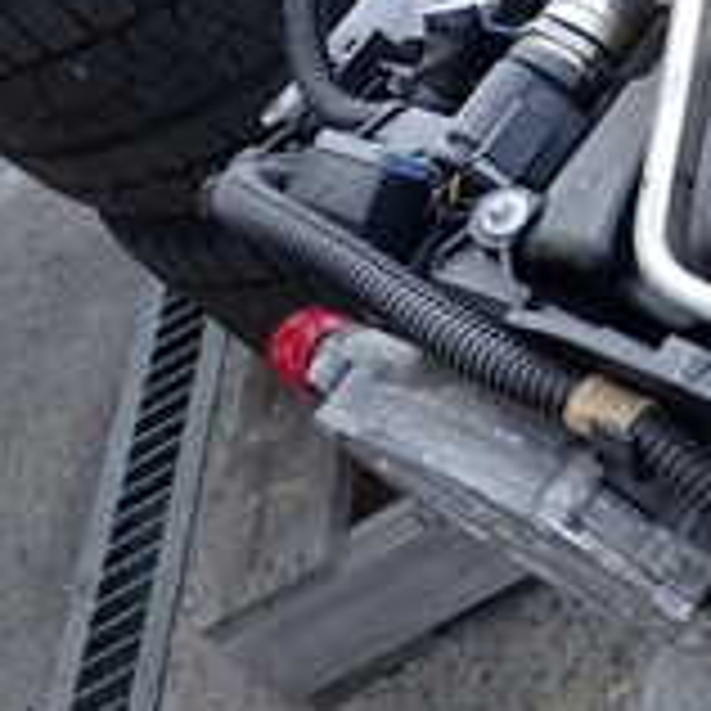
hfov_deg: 17.5
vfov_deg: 19.9
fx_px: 1952
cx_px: 1197
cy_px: -22
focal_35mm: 84
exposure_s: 1/125
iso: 100
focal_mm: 4.5
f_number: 2.8
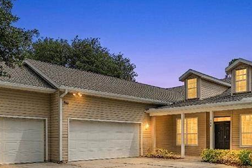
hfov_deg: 51.5
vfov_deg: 35.3
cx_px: 181
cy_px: 142
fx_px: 252
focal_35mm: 36
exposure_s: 1/800
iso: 400
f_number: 8
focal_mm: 16
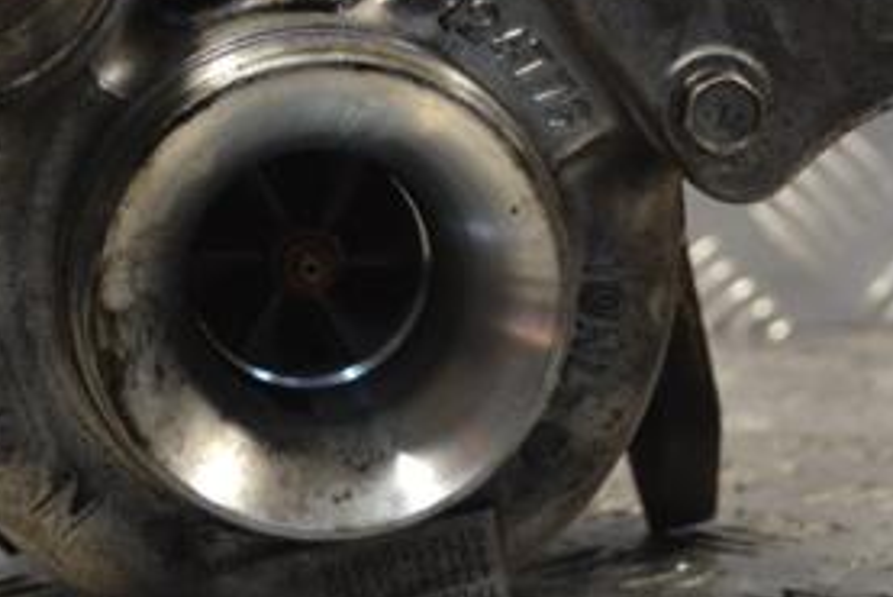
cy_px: 184
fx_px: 3226
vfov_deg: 10.5
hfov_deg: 15.7
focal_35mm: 130
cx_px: 529
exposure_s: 1/80
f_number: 5.3
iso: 400
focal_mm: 40
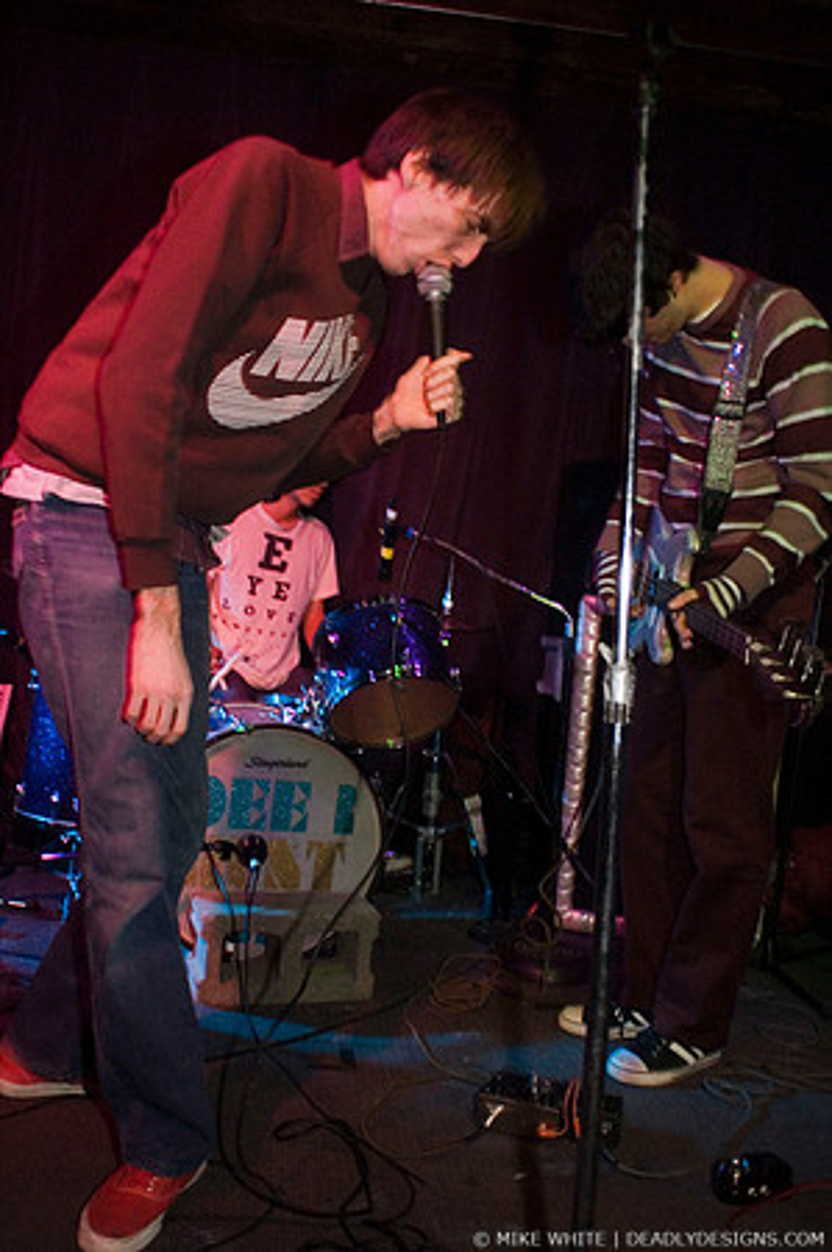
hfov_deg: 43.5
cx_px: 416
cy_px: 626
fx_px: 1042
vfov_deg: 62.0
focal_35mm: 30
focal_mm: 20
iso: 800
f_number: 2.8
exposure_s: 1/15
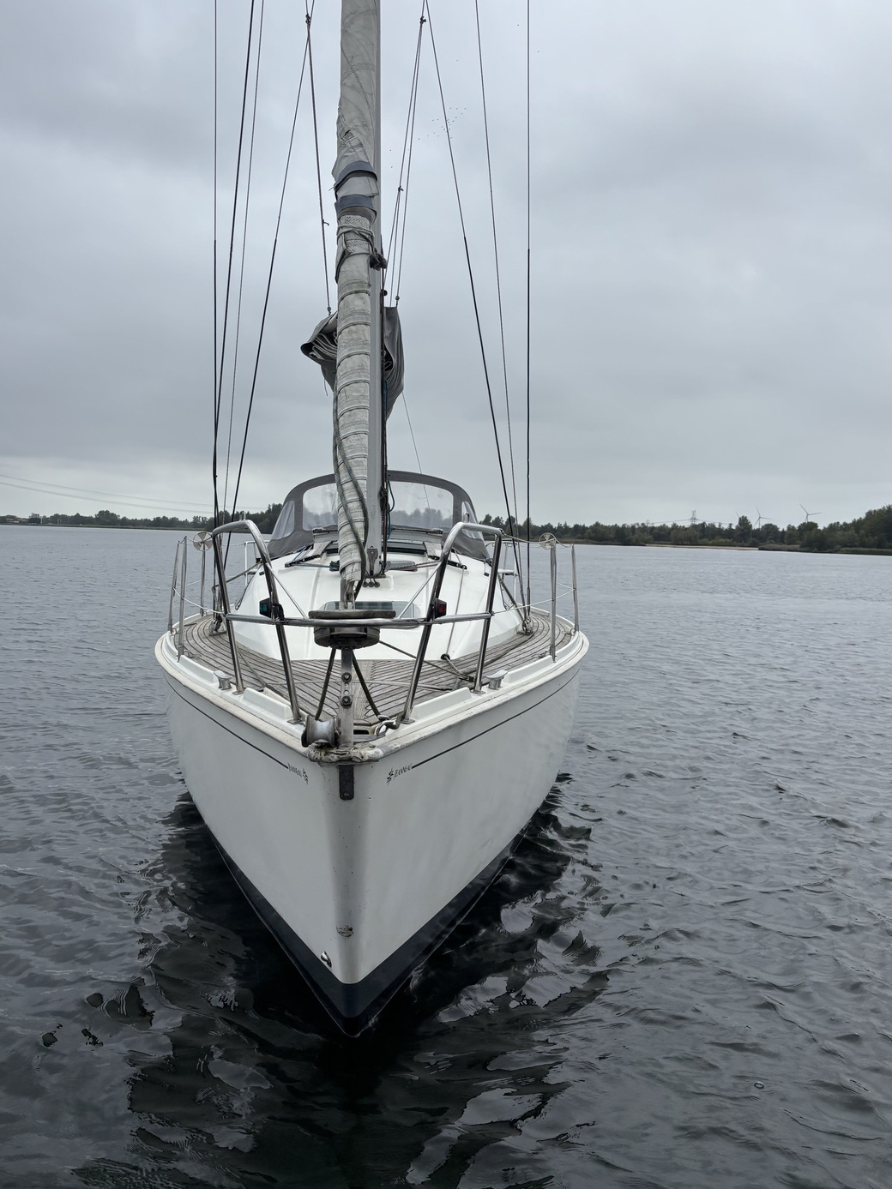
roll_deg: -3.2
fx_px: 1031
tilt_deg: -0.3
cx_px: 402
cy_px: 531
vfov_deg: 59.8
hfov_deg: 46.7
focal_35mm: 30
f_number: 1.6
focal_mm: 5.96
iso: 50
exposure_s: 1/2639
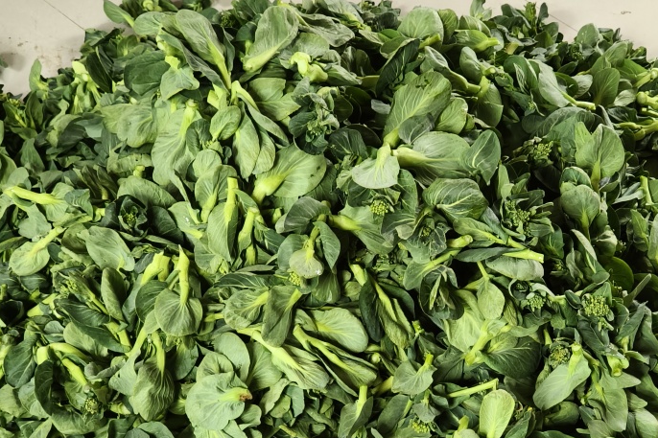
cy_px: 419
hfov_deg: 26.6
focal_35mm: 76
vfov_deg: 17.6
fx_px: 1389
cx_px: 367
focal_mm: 7.1
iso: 1250
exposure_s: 1/100
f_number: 2
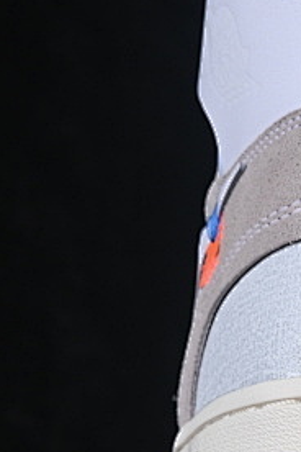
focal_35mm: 293
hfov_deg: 4.6
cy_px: 162
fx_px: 3674
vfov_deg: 7.0
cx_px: 537
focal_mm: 50
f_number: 8
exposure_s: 1/80
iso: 160
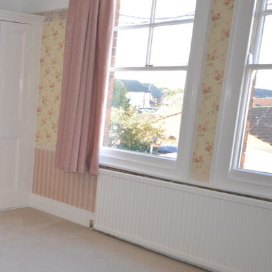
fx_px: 444
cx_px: -54
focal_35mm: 50
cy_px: 154
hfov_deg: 29.3
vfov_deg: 34.0
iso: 450
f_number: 5
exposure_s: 1/60
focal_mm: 16
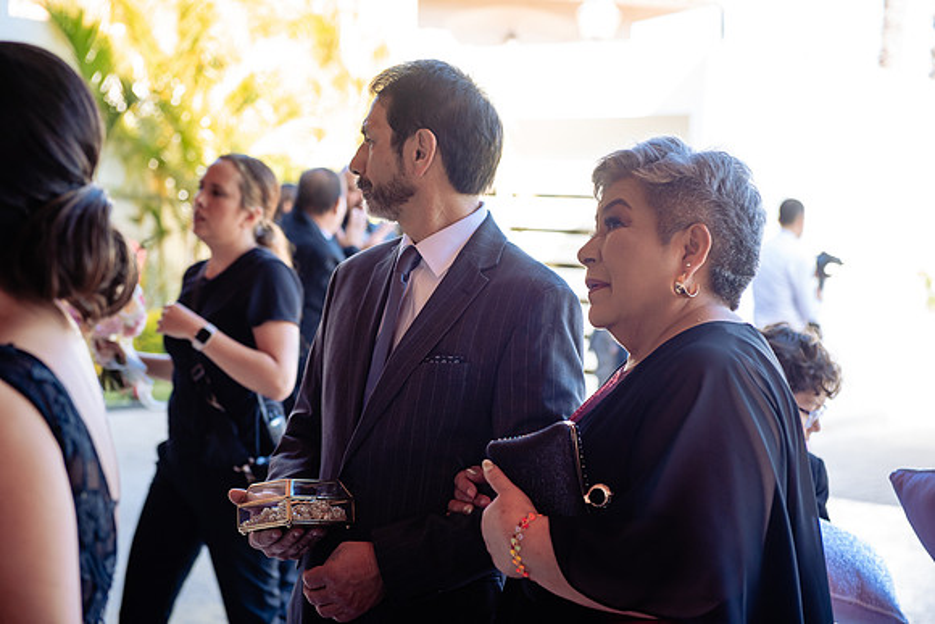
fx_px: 1818
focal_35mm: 70
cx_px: 468
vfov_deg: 19.5
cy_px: 312
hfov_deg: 28.8
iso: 400
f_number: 4
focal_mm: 70
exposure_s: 1/200
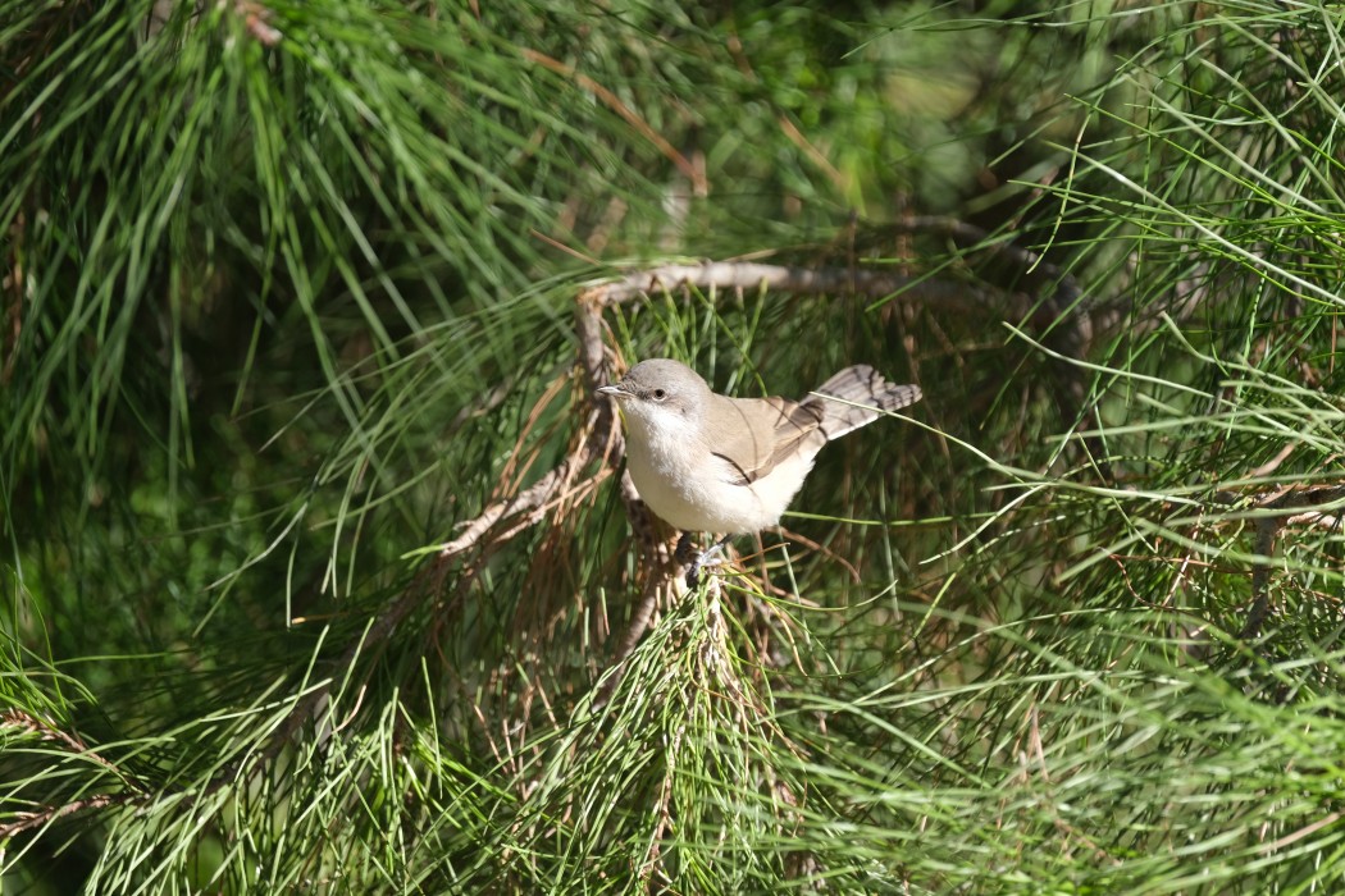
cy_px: 448
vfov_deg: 2.3
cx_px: 672
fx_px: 22415
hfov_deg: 3.4
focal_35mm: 600
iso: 500
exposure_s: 1/500
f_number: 5.6
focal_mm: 400
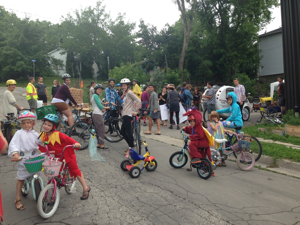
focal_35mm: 33
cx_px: 150
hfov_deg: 55.4
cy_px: 112
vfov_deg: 42.9
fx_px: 286
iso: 50
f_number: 2.4
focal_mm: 4.12
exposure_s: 1/208
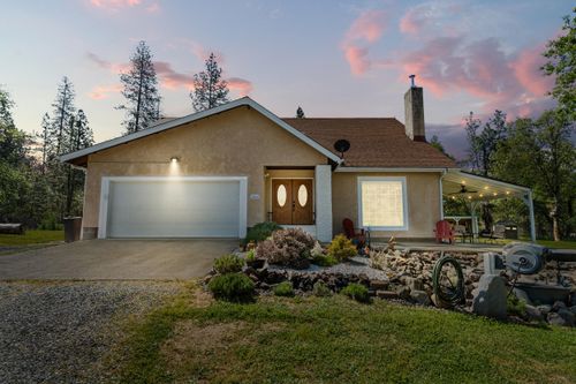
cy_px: 192
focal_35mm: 19
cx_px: 288
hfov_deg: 86.9
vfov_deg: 64.5
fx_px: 304
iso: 400
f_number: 8
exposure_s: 1/250
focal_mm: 19
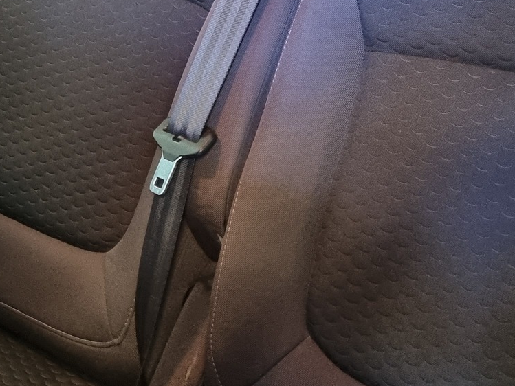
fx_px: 1042
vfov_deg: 20.6
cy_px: 47
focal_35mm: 70
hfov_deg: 27.8
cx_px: 256
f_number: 1.8
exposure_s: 1/25
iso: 640
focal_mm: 5.4
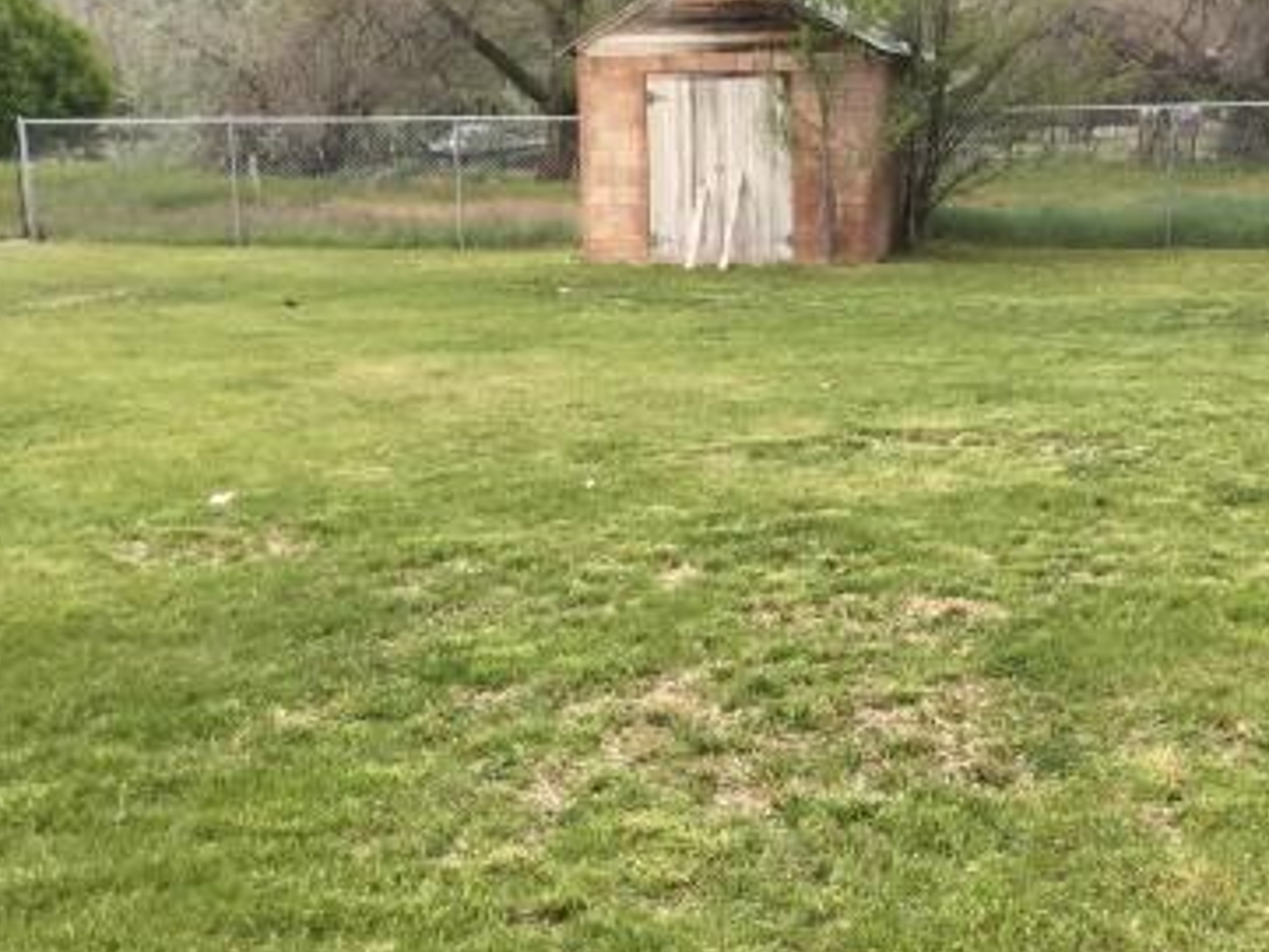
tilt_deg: -12.3
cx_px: 787
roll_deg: +0.7
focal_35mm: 55
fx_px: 2017
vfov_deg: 26.4
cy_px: 657
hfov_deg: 34.8
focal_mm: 3.3
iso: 25
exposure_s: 1/40
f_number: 2.4
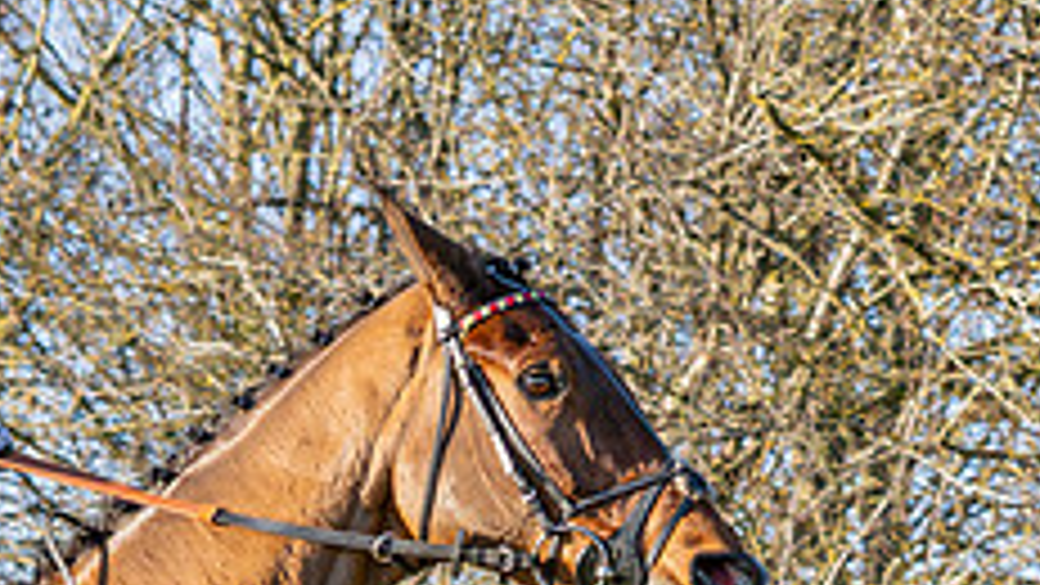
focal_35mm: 212
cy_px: 963
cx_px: 127
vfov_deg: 5.7
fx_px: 5847
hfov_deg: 10.1
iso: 400
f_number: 4
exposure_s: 1/1600
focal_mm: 36
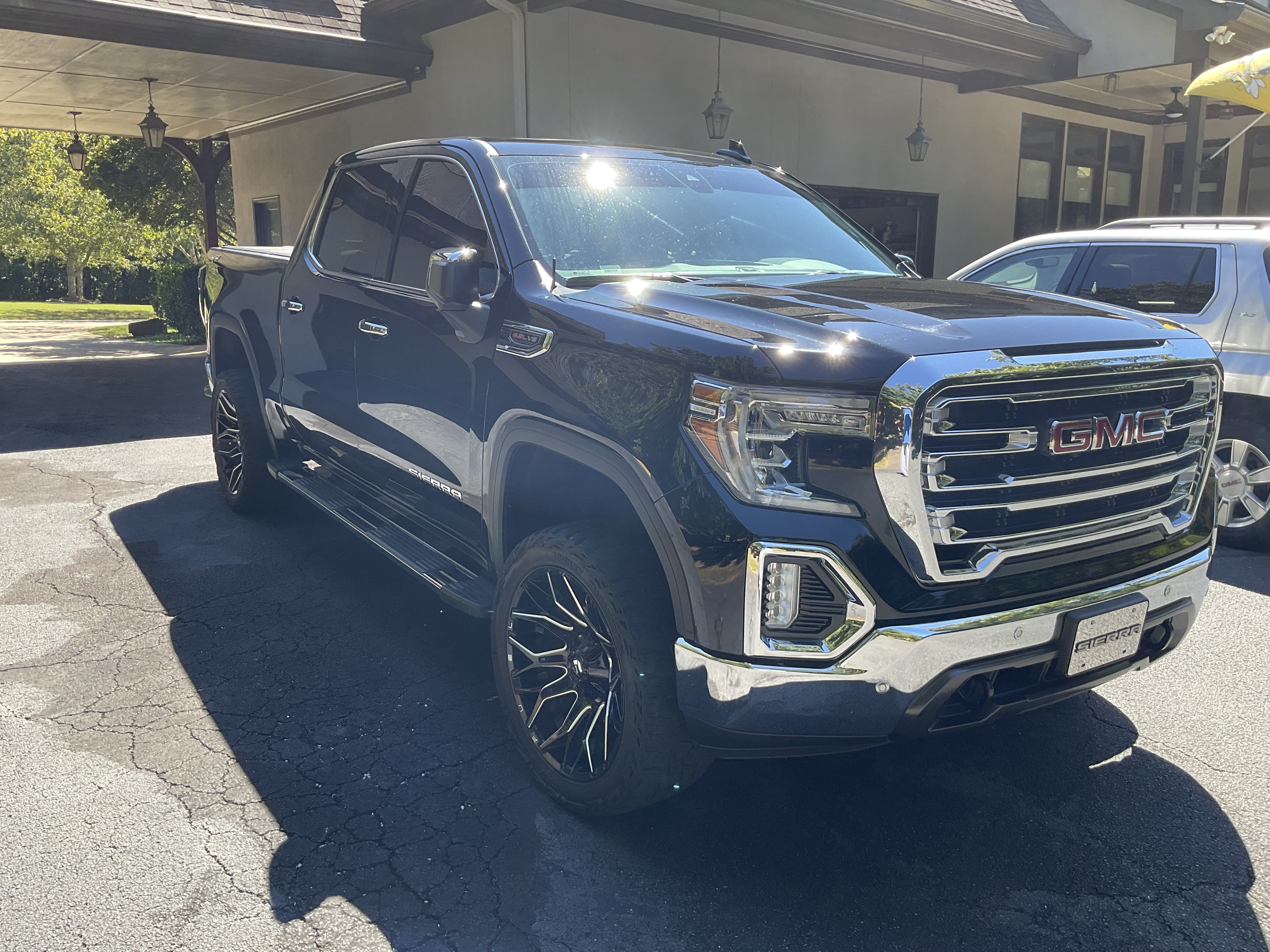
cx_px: 635
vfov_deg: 48.2
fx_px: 1064
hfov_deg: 61.7
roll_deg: -0.3
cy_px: 476
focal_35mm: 29
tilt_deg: -11.2
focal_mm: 3
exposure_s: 1/253
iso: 16
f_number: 1.8
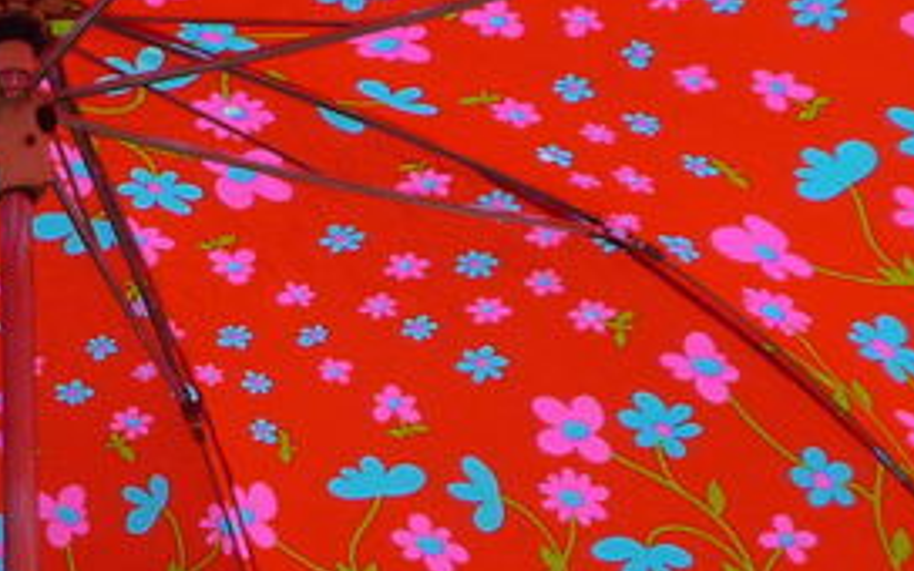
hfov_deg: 17.5
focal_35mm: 117
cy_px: 551
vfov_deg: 11.1
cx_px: 54
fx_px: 2914
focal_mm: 5.2
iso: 100
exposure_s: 1/40
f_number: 3.3
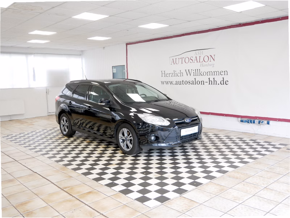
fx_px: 285
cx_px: 145
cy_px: 109
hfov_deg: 54.0
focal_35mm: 34
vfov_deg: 41.8
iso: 500
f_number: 3.8
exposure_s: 1/60
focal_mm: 17
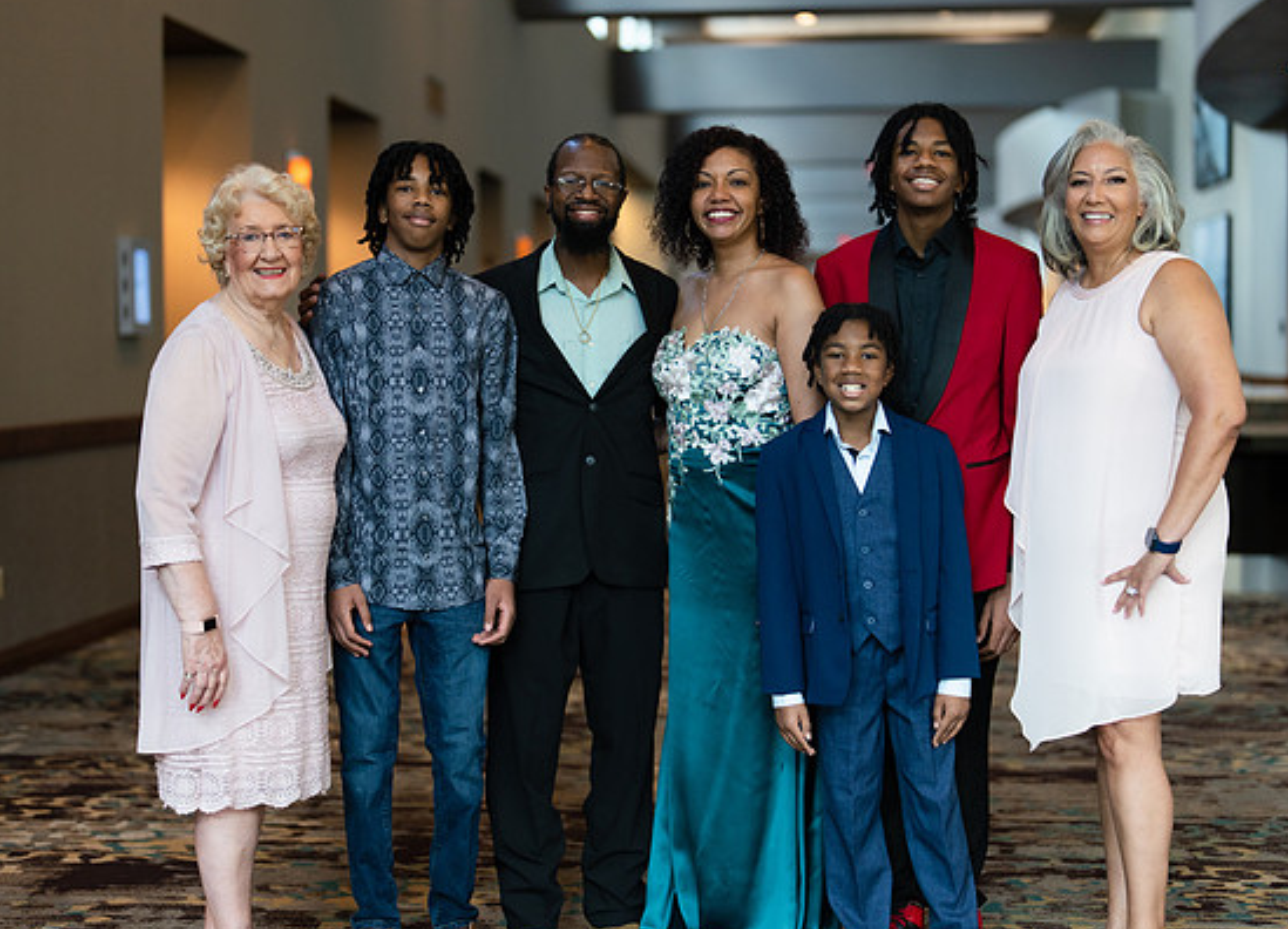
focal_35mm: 58
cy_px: 437
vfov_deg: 24.6
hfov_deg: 33.7
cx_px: 656
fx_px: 2129
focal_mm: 50
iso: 320
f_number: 1.2
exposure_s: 1/320
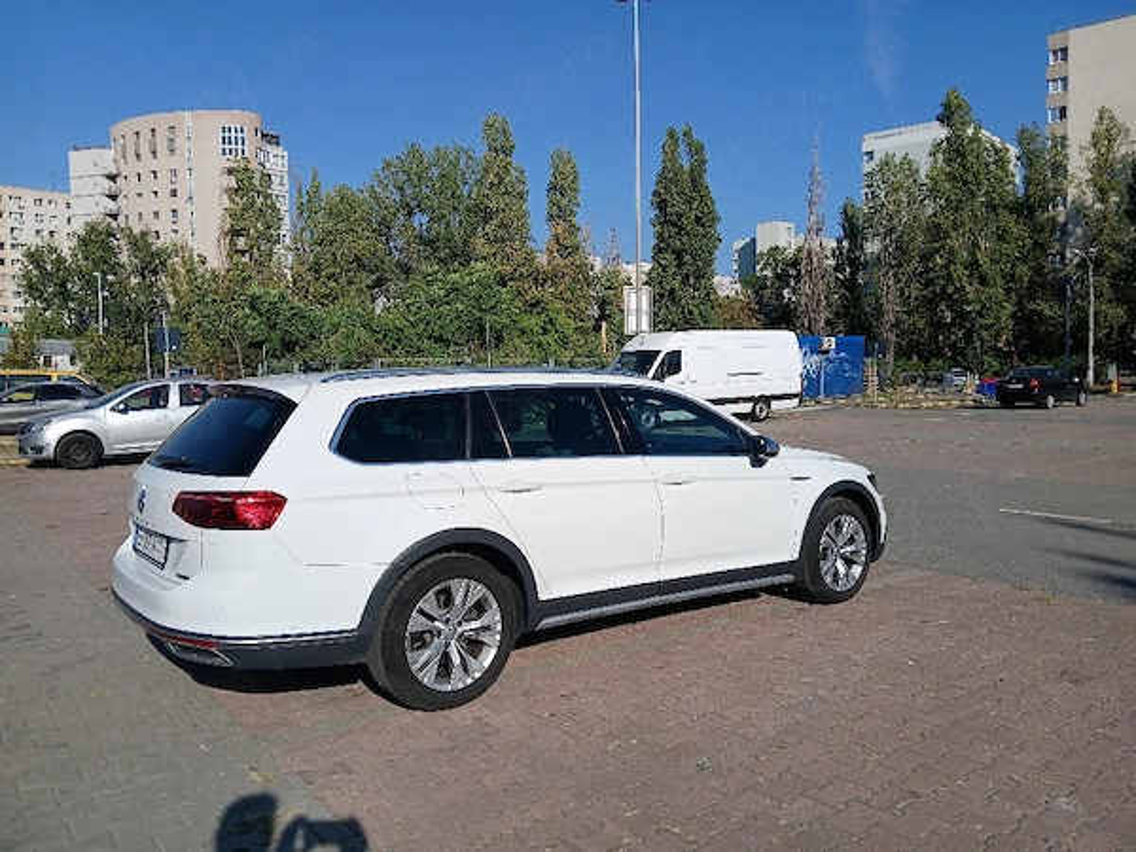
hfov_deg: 67.3
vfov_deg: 53.1
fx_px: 853
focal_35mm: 26
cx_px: 568
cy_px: 426
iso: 20
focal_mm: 3.98
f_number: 1.8
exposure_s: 1/1250
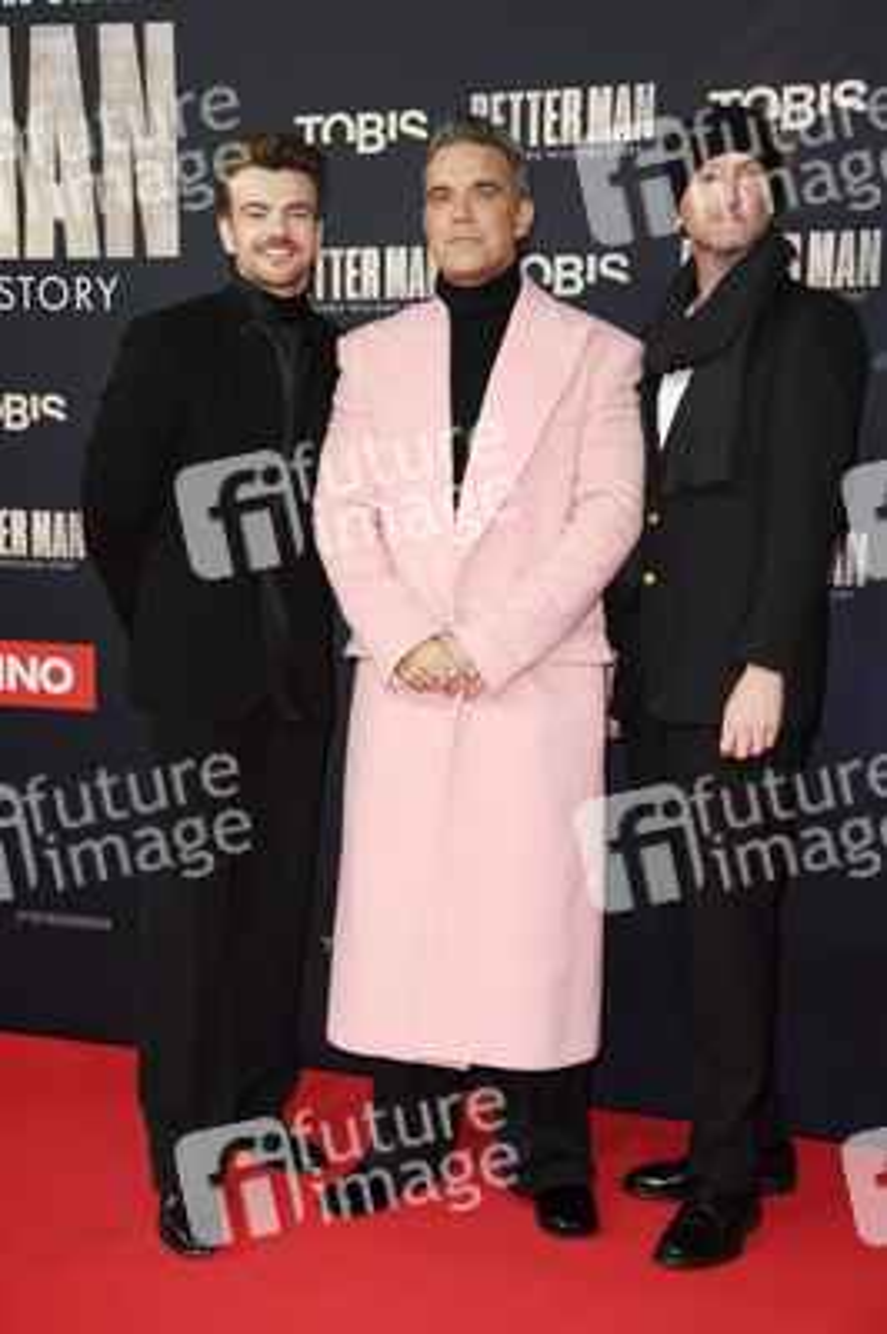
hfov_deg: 23.3
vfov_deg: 34.5
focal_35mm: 58
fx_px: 2147
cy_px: 667
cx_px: 444
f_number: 5.6
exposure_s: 1/250
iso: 1000
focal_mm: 58
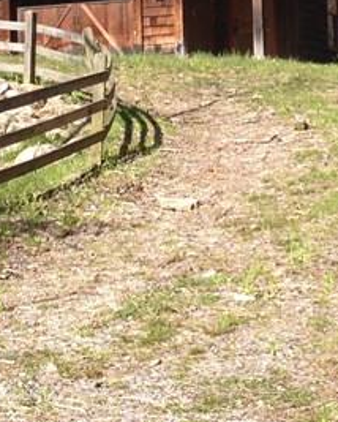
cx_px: 235
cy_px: 16
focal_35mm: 131
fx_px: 1636
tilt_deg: +3.2
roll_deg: +0.6
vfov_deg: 14.5
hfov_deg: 11.8
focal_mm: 4.28
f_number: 2.4
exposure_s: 1/863
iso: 50
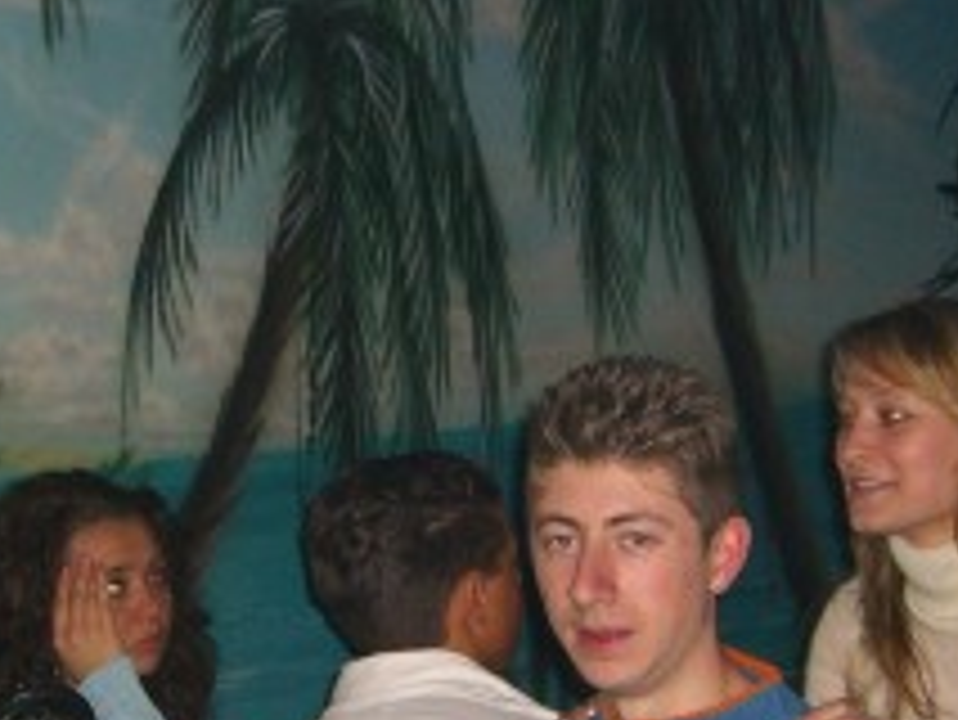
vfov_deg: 13.8
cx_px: 414
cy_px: 572
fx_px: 2963
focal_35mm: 107
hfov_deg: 18.4
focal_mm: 7.9
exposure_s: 1/60
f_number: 2.8
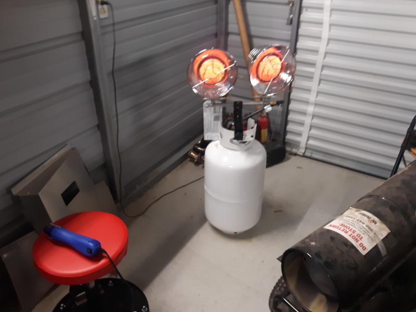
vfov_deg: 48.2
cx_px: 201
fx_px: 349
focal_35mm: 29
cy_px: 154
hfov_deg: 61.6
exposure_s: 1/40
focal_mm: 3.7
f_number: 1.7
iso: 160
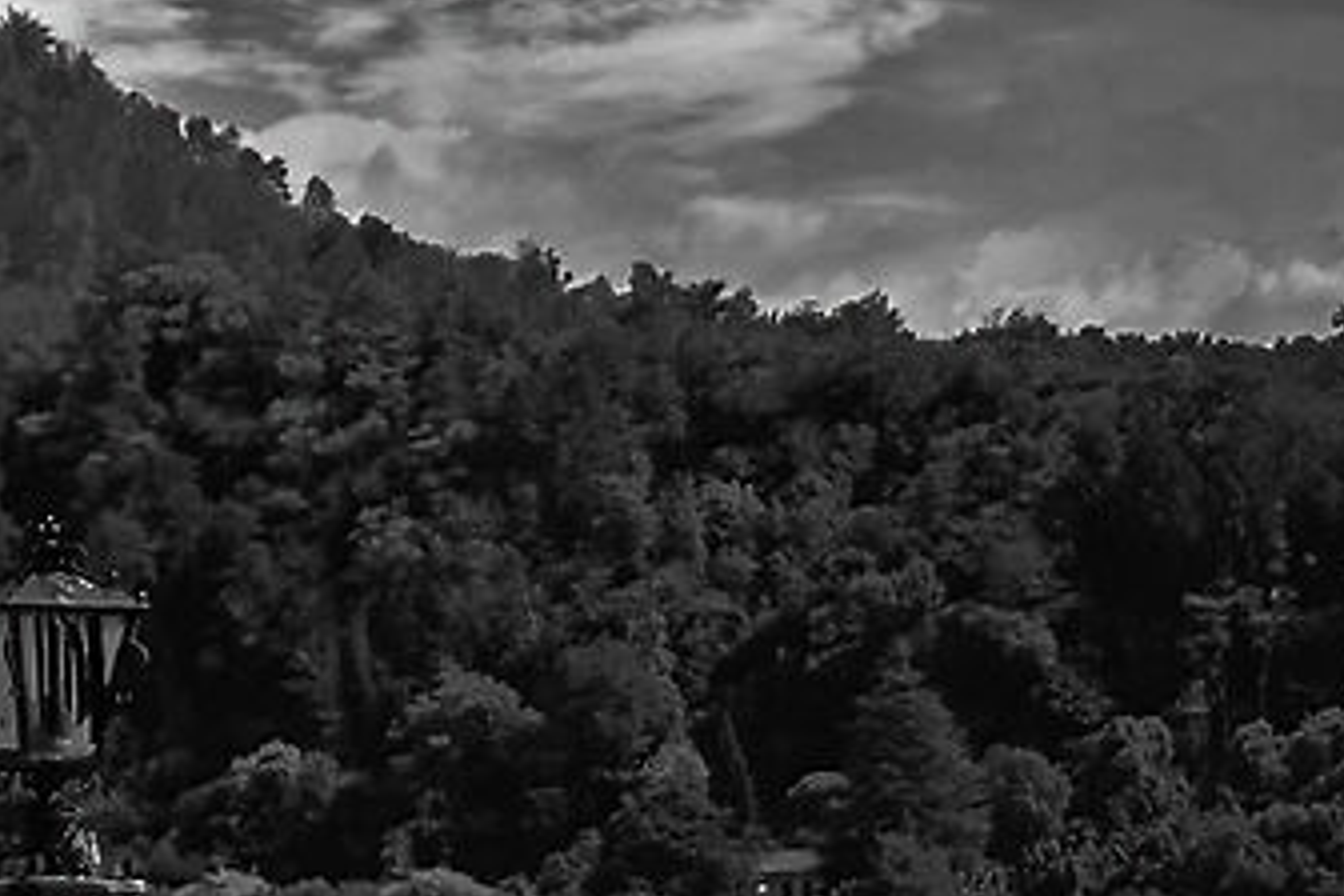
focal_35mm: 357
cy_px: 490
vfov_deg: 3.9
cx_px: 1784
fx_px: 13327
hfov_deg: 5.7
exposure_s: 1/500
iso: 50
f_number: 5.6
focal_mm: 50
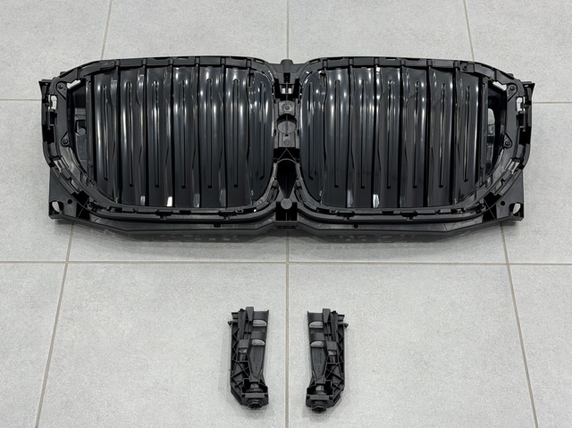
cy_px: 214
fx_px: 793
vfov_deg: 30.2
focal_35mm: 48
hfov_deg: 39.7
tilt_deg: -54.0
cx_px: 286
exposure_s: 1/191
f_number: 1.78
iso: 50
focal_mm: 6.76
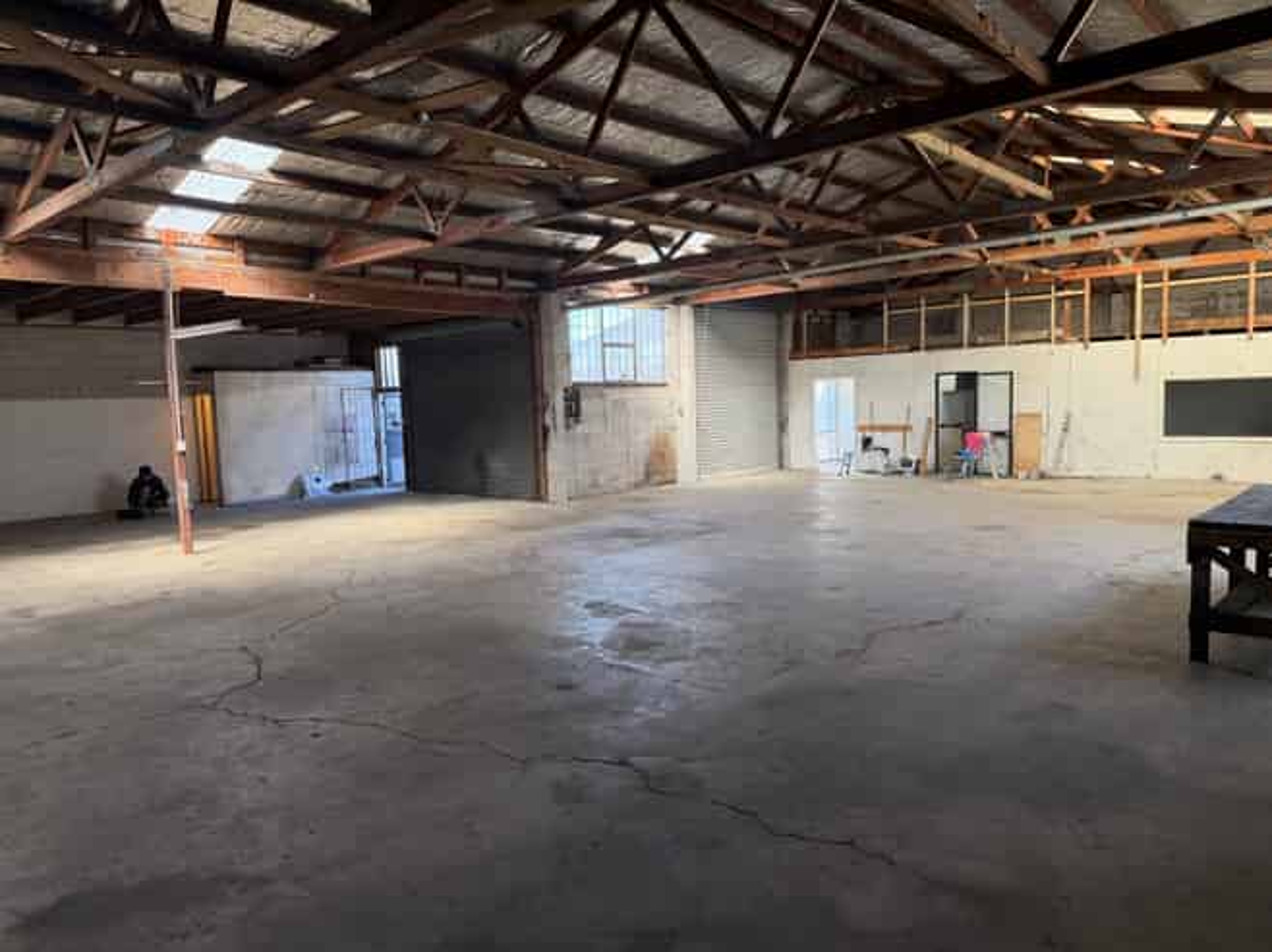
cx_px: 636
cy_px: 476
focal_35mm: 24
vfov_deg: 56.8
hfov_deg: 71.6
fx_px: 882
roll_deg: +1.2
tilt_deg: -4.0
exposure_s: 1/145
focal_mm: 6.76
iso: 200
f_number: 1.78
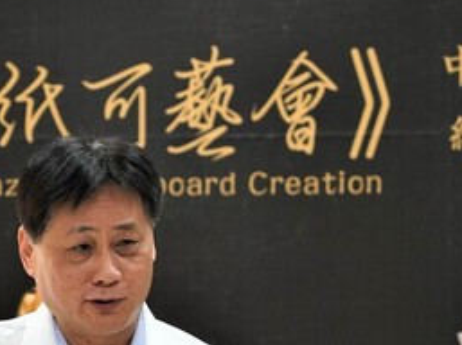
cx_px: 207
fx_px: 3532
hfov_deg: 7.5
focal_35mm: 265
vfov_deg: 5.6
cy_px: 362
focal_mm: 101
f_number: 4.5
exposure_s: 1/160
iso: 2000
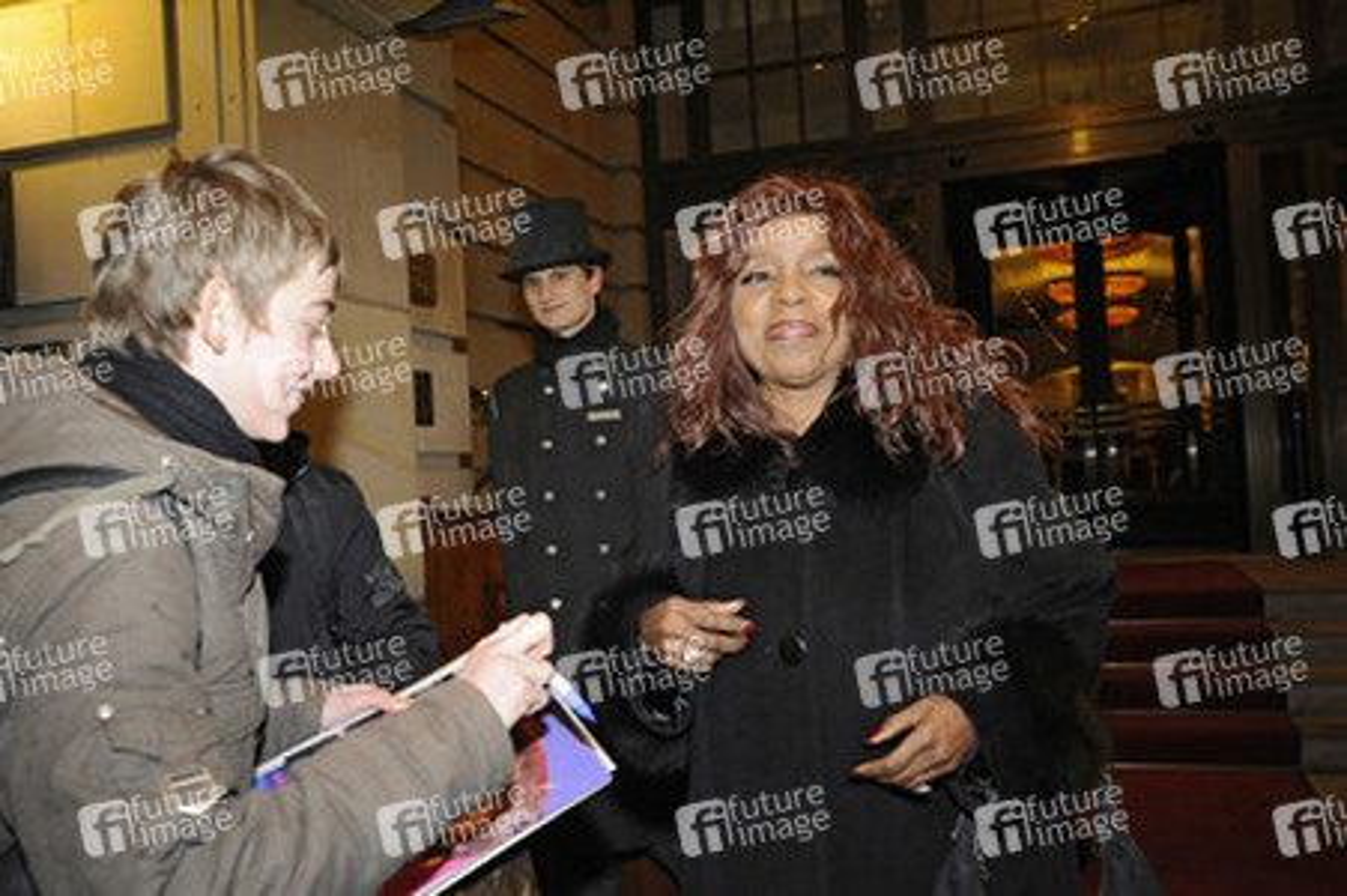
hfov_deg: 54.5
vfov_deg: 37.8
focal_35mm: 35
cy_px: 448
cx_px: 674
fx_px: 1309
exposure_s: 1/80
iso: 2000
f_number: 6.3
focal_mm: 35
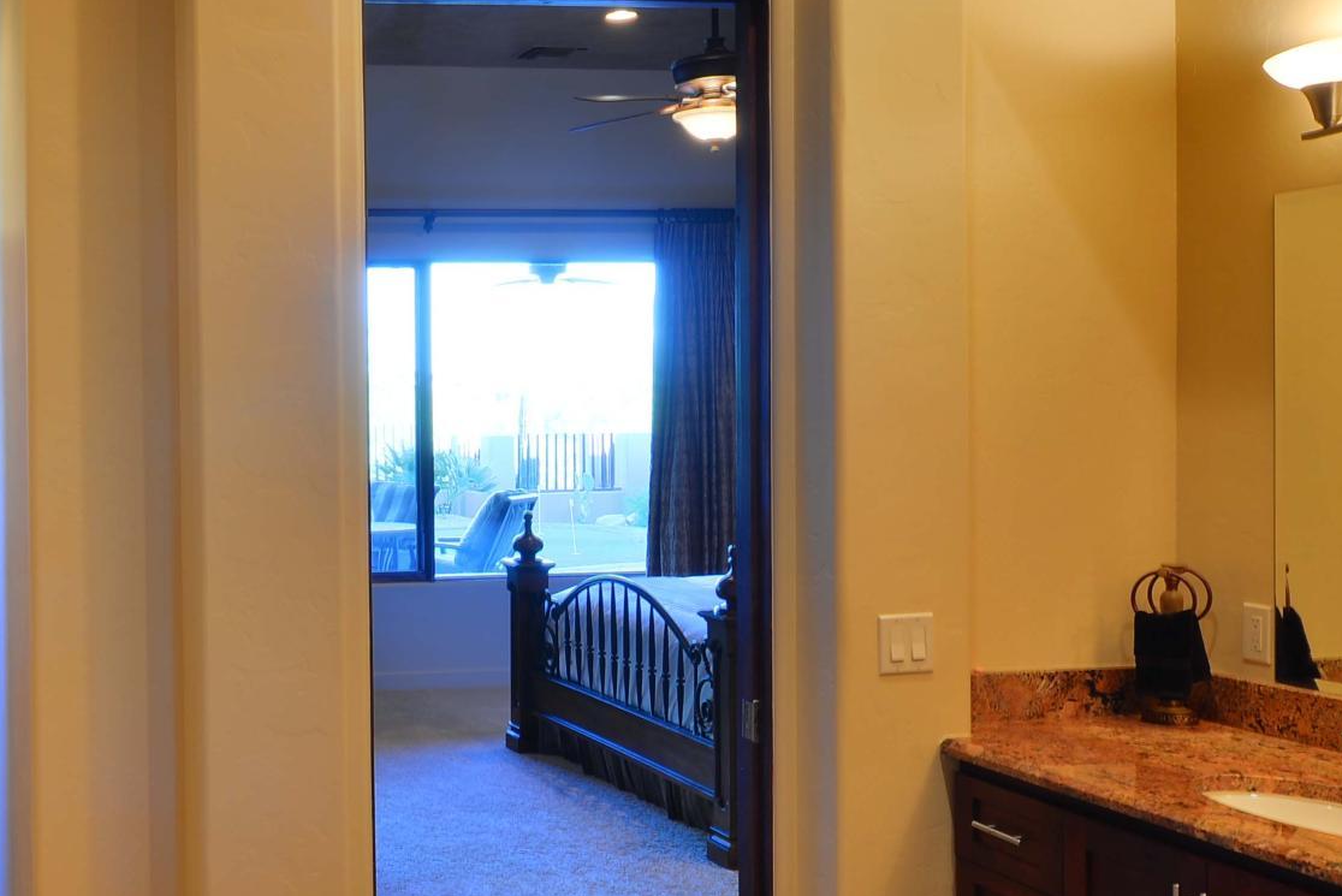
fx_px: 1603
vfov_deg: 31.2
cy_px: 450
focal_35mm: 43
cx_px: 120
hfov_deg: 41.6
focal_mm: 16
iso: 200
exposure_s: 1.6
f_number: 16
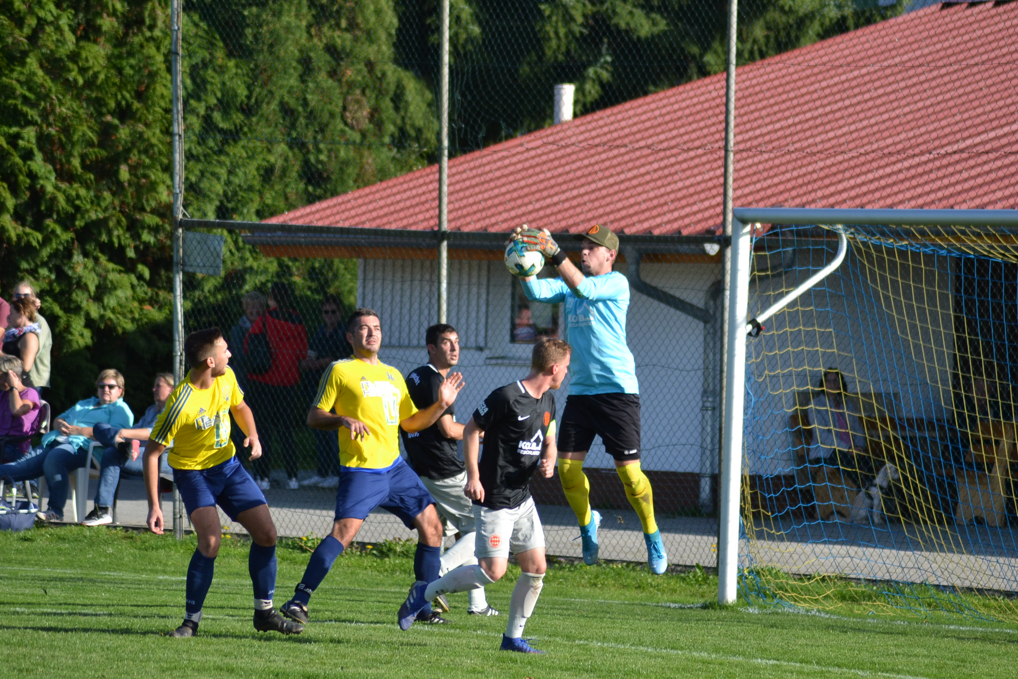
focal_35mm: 278
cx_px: 509
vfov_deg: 5.0
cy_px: 340
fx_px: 7846
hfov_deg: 7.4
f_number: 5.6
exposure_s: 1/1250
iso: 400
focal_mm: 185
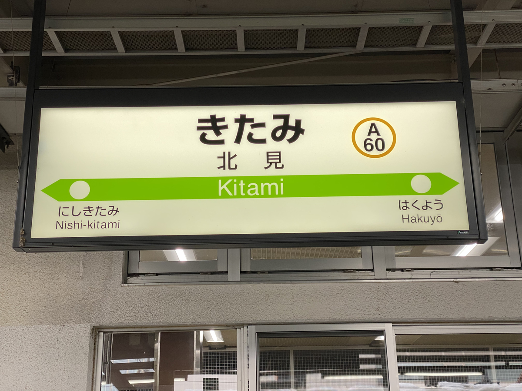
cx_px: 261
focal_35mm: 52
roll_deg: +0.7
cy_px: 196
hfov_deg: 36.8
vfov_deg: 28.0
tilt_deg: +19.1
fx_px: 784
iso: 80
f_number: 2
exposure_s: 1/82
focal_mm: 6
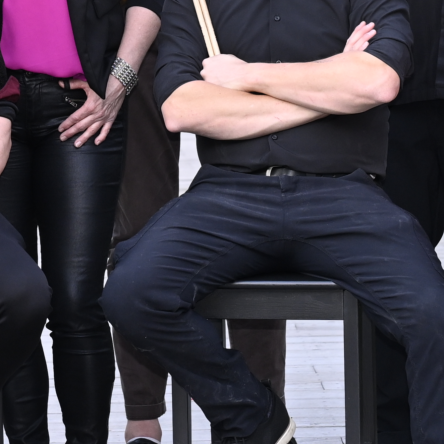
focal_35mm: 309
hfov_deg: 5.7
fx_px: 4484
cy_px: 14
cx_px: 58
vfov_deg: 5.7
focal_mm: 59
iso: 320
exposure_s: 1/80
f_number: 4.5
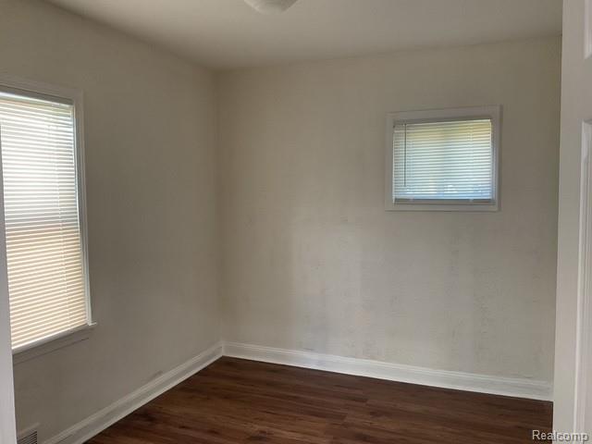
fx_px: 496
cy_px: 222
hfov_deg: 61.7
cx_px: 296
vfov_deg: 48.2
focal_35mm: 29
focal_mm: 3
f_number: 1.8
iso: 100
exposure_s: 1/60
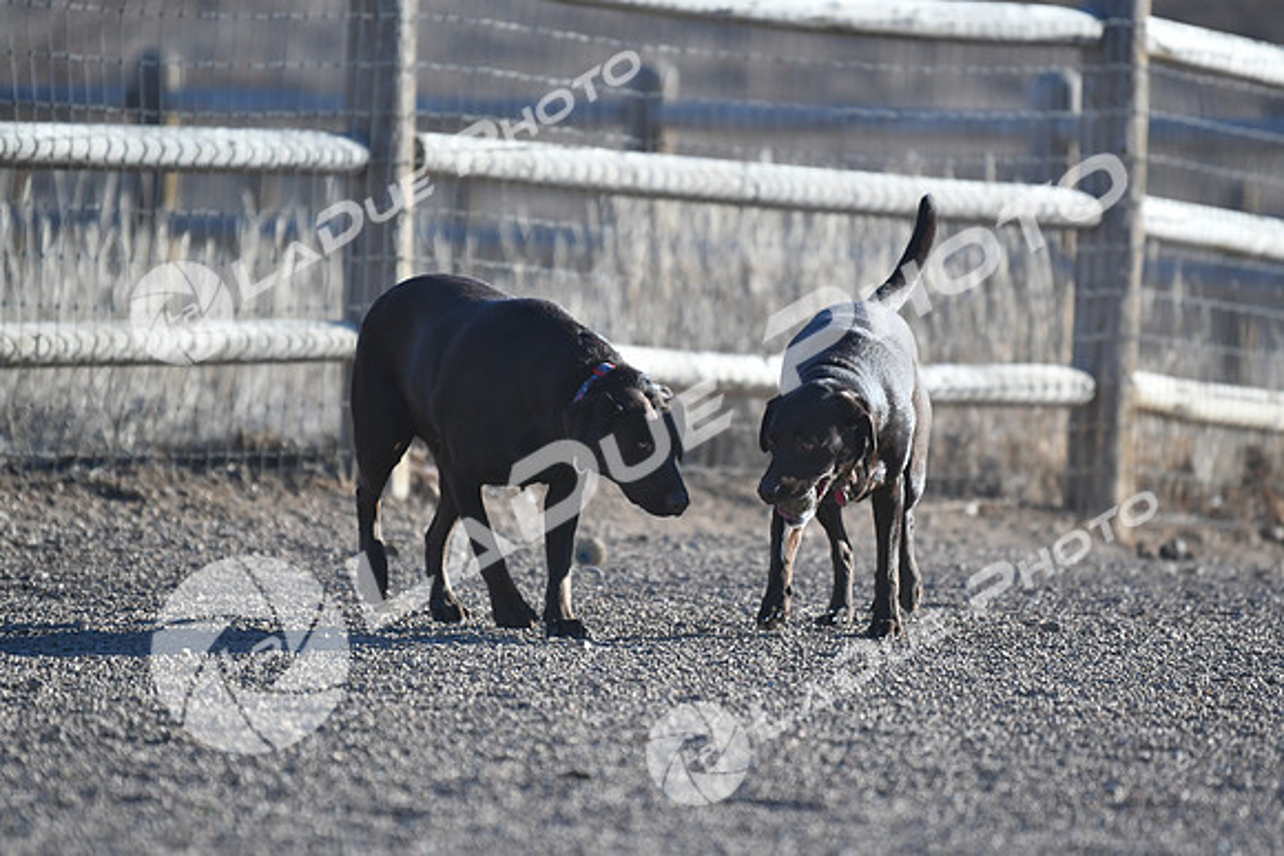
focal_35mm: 300
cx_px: 642
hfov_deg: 6.9
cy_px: 428
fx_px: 10702
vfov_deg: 4.6
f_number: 2.8
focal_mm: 200
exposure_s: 1/4000
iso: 280
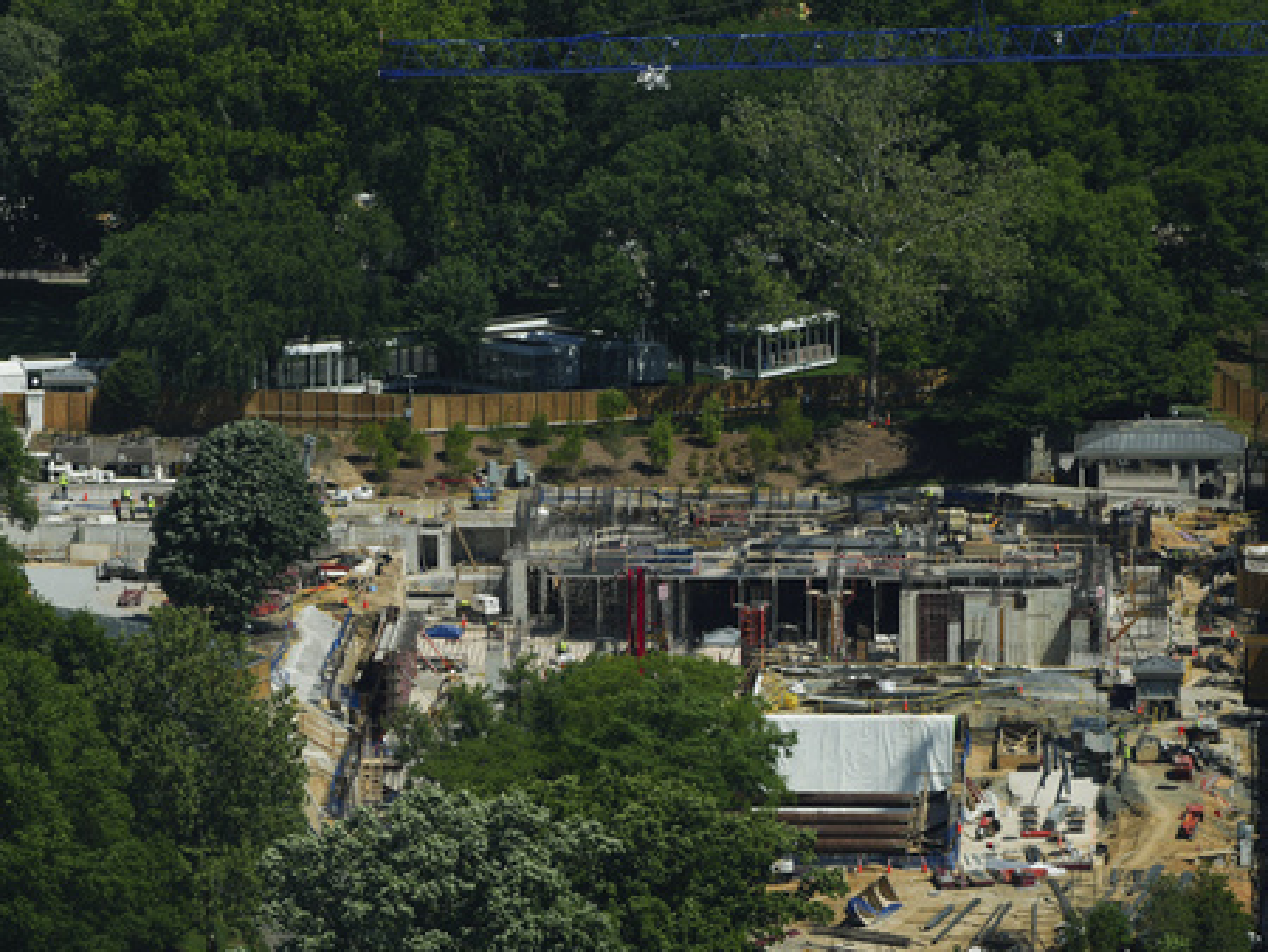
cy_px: 451
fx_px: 14660
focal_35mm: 400
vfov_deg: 3.7
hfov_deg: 4.9
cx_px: 124
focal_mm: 183
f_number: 5.6
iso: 50
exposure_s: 1/800
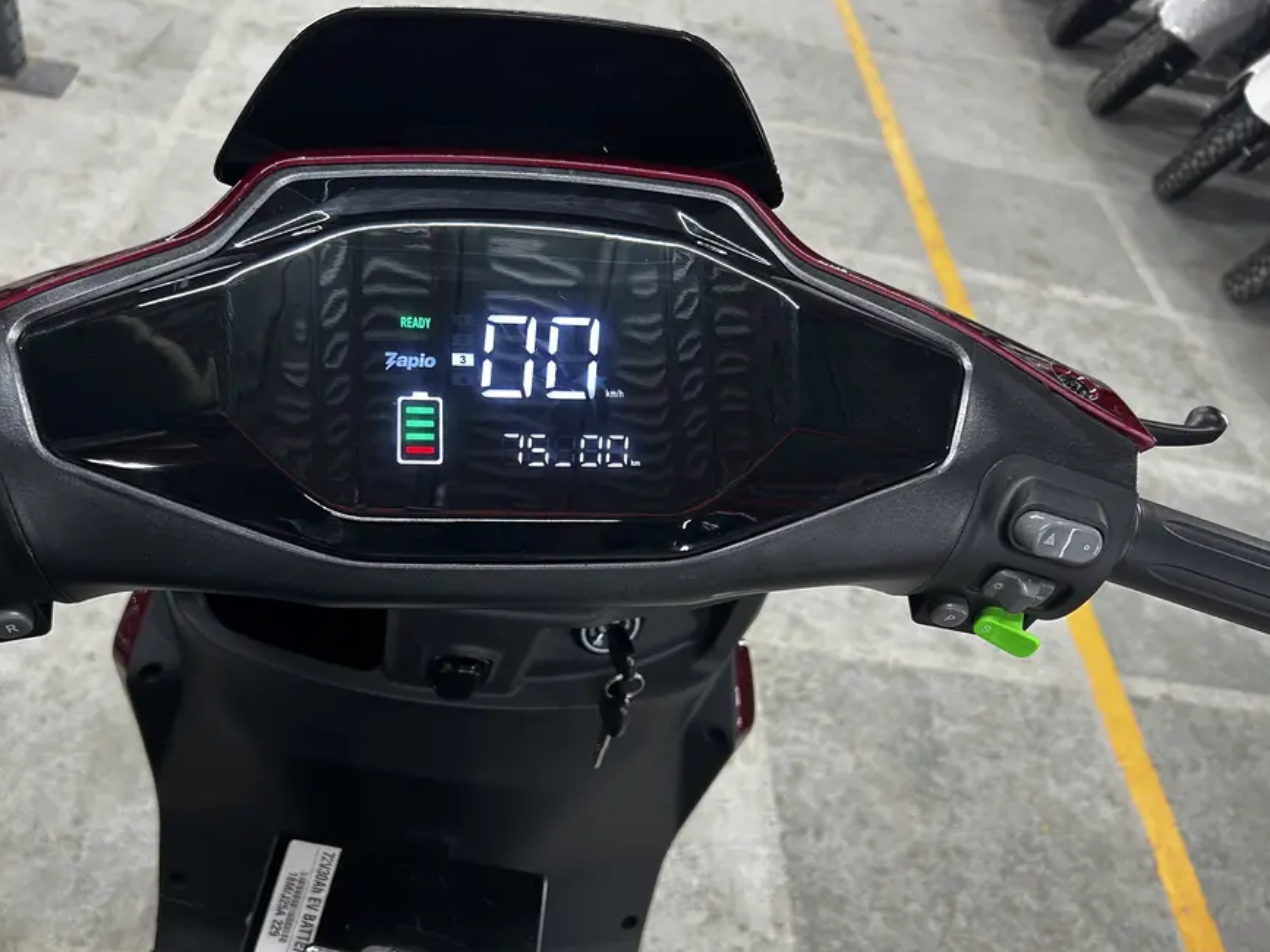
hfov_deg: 59.8
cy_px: 498
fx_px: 1100
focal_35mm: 30
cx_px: 554
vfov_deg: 46.8
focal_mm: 5.7
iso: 125
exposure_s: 1/50
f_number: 1.5
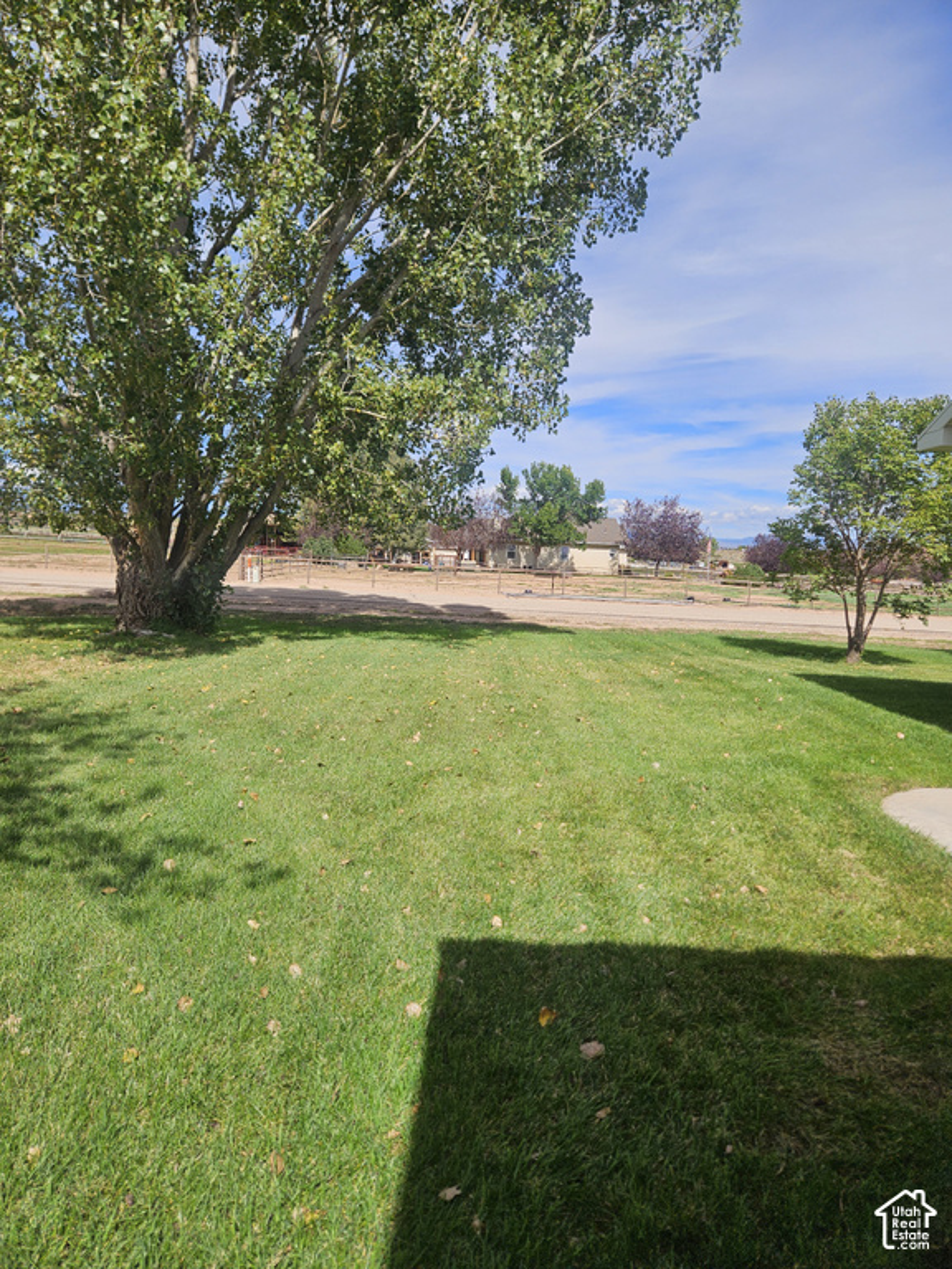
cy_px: 634
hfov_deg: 58.9
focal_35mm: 23
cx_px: 476
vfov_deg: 73.9
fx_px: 843
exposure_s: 1/2192
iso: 25
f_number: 1.8
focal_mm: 5.4
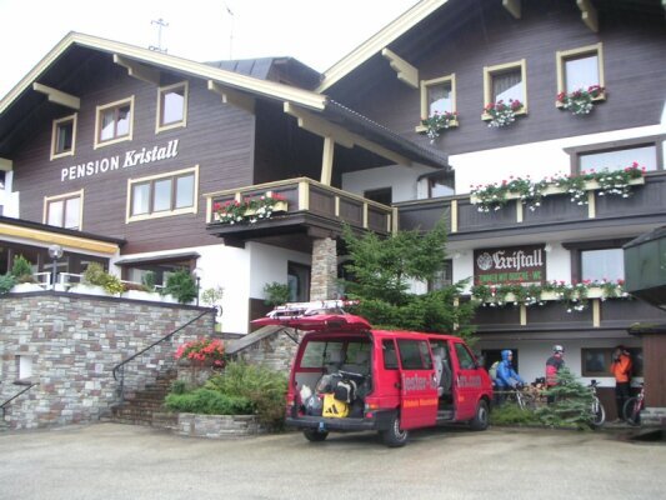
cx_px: 333
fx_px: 731
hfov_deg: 49.0
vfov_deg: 37.7
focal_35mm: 38
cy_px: 250
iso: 50
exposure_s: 1/45
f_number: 2.8
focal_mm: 6
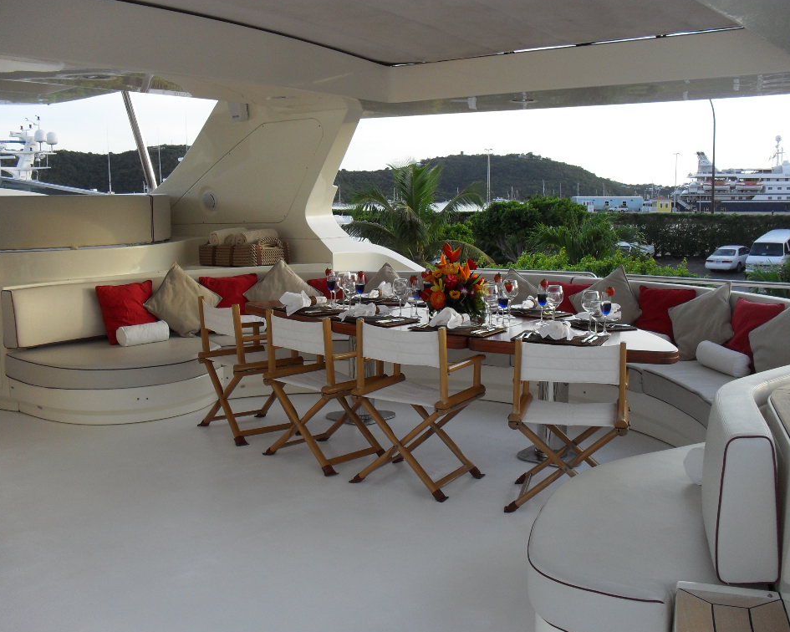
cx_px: 409
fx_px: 865
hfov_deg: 49.1
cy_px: 317
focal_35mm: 37
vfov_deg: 40.1
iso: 100
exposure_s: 1/250
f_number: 3.2
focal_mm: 6.3
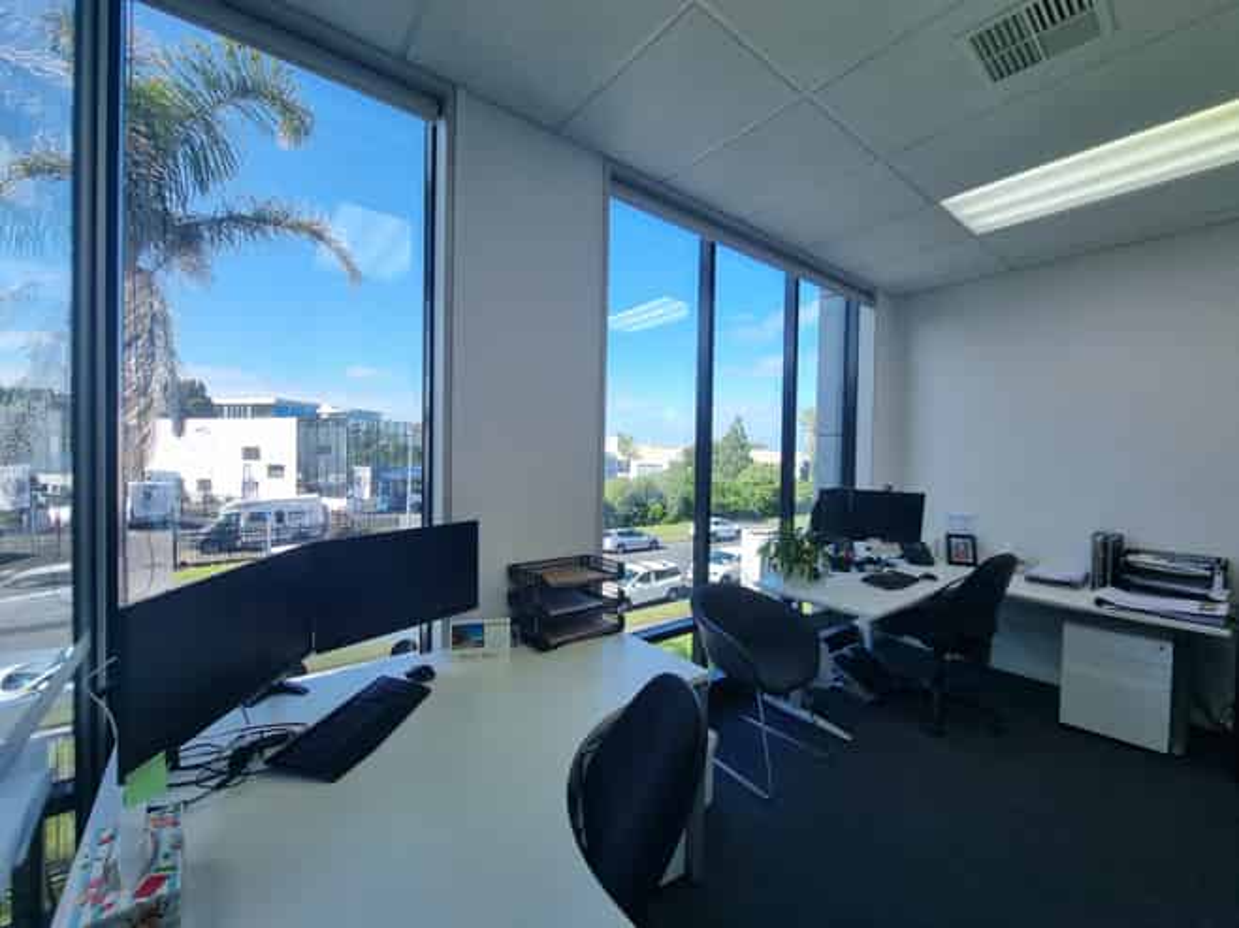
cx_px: 620
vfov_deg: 89.9
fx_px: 465
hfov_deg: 106.2
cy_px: 464
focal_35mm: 13
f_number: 2.2
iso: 50
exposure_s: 1/360
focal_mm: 2.2
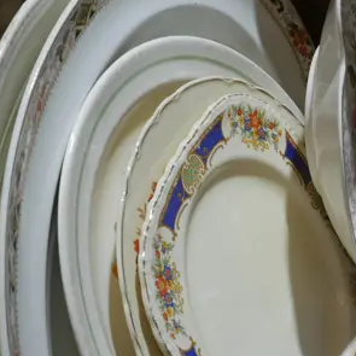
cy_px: 290
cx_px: 570
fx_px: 1070
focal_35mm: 92
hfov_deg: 16.7
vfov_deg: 18.7
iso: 1000
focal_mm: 15
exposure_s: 1/60
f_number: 9
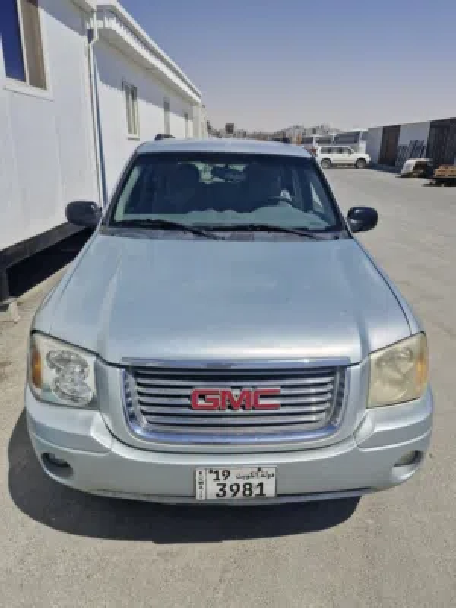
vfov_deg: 73.9
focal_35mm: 23
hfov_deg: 58.9
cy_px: 304
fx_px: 404
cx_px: 228
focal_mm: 5.54
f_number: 1.8
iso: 50
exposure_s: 1/3776
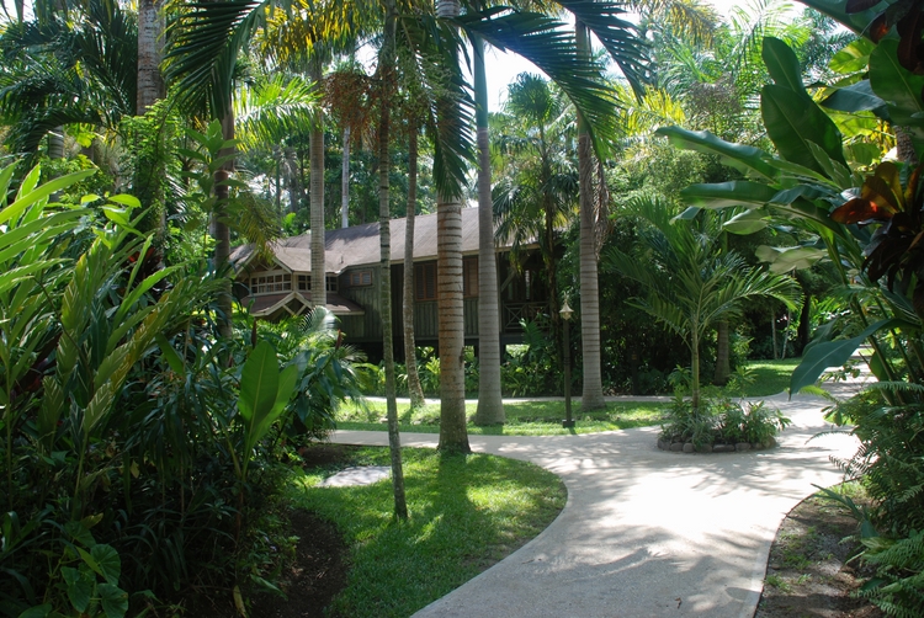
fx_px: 771
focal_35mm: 30
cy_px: 309
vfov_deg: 43.7
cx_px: 462
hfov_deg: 61.9
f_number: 5.6
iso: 180
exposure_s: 1/125
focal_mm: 20
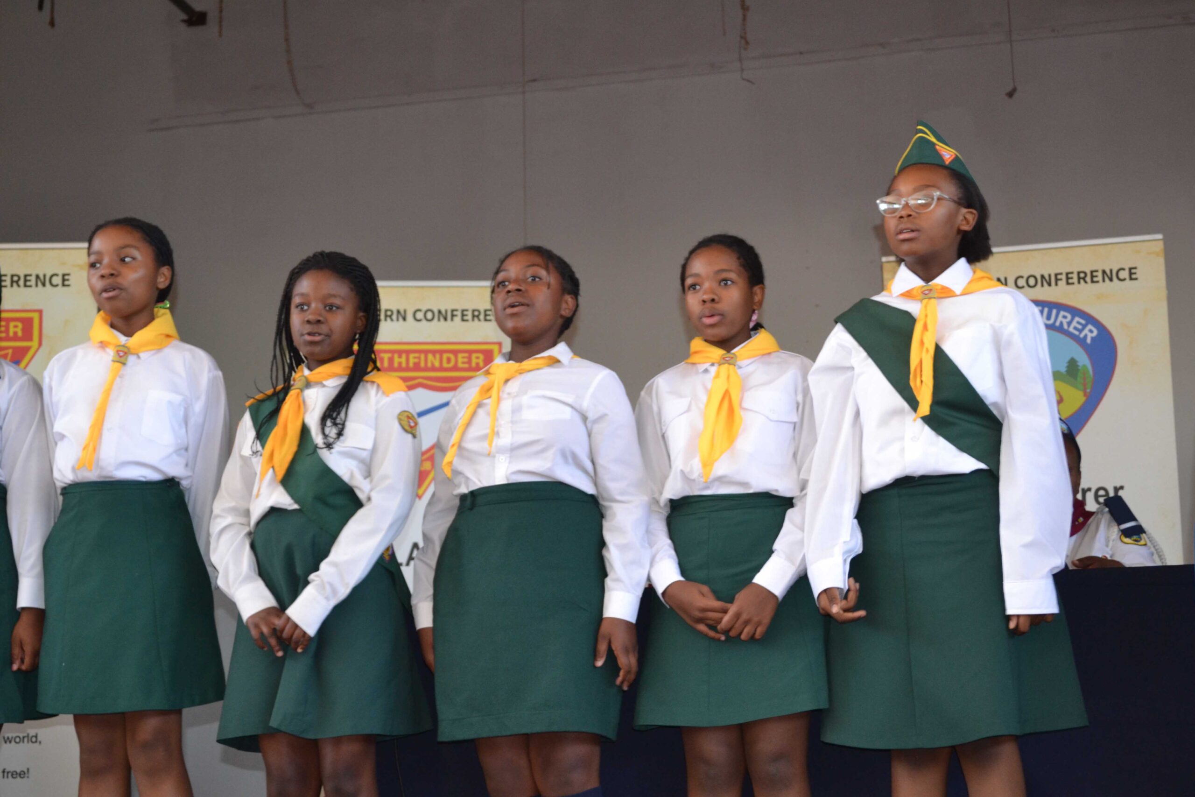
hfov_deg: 33.4
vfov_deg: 22.6
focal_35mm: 60
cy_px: 398
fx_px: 1992
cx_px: 598
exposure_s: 1/60
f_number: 5.3
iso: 900
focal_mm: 40
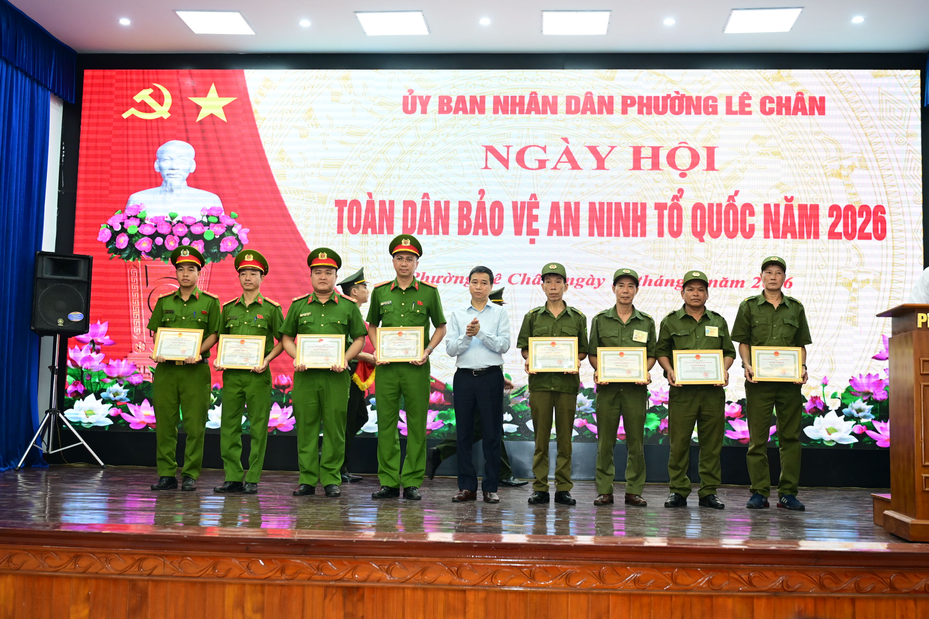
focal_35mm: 42
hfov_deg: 46.4
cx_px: 464
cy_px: 310
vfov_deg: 31.9
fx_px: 1084
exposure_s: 1/160
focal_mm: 42
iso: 2000
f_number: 4
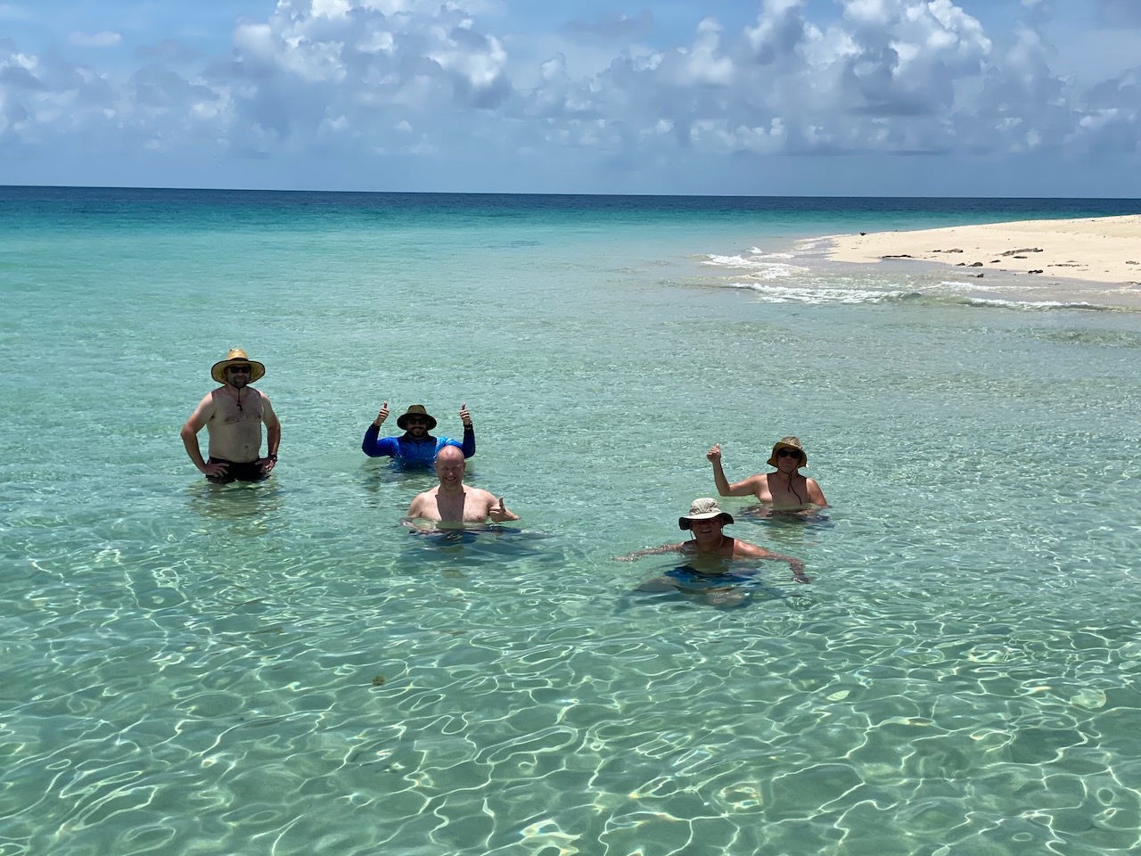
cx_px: 570
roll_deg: -0.3
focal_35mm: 52
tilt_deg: -5.1
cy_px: 428
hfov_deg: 36.8
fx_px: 1714
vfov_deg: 28.0
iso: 25
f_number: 2
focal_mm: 6
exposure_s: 1/3984
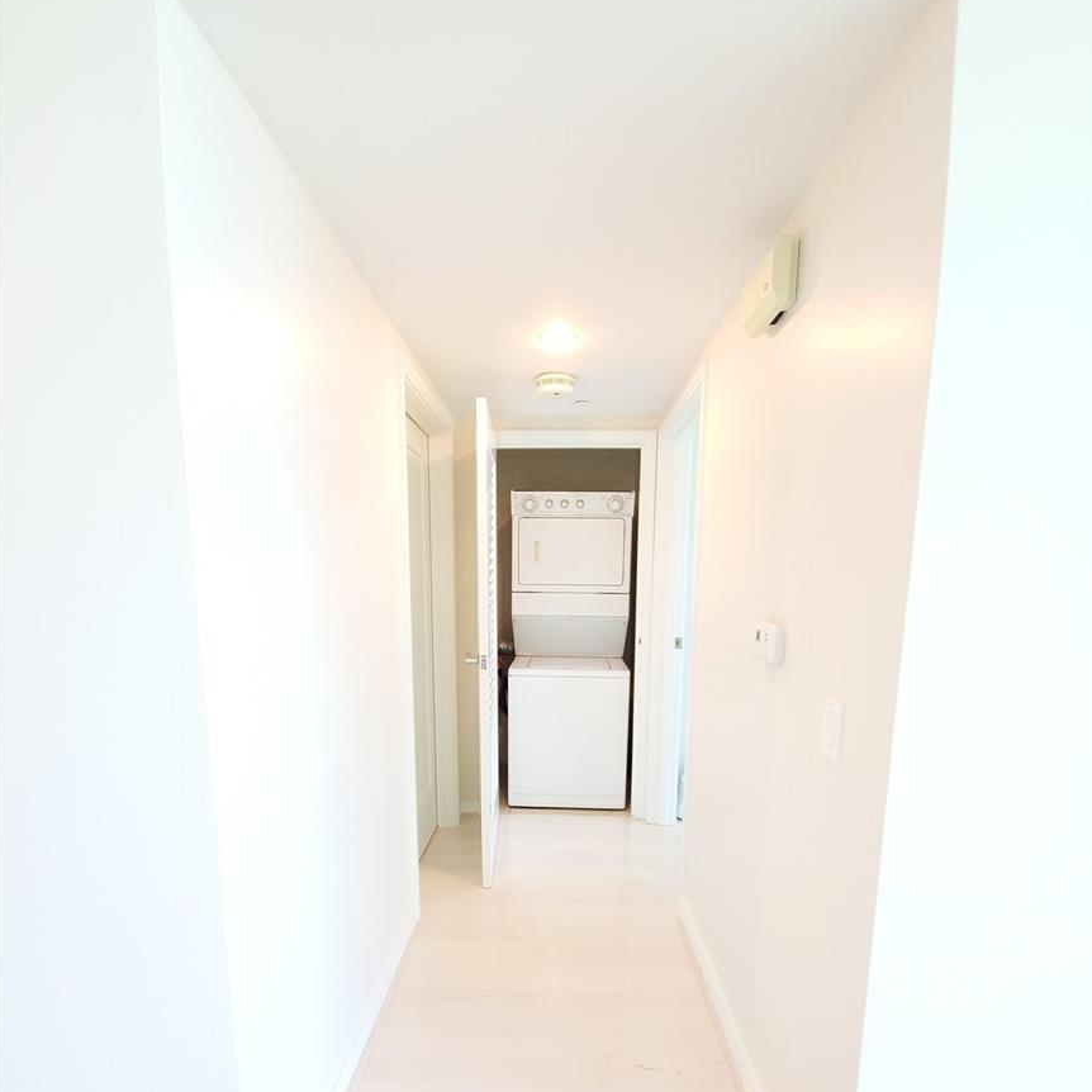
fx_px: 571
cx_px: 565
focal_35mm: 16
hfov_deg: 87.4
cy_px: 663
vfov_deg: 86.2
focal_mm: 1.8
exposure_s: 1/39
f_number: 2.2
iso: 500
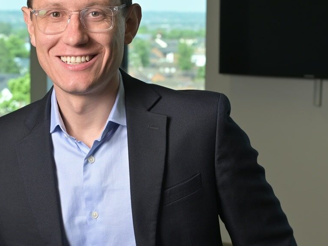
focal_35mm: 93
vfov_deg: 15.9
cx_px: 115
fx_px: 881
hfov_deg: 21.0
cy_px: 90
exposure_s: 1/160
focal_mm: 62
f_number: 11
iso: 320
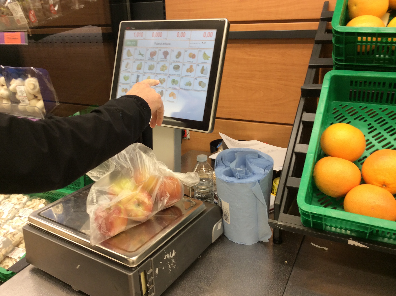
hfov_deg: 55.4
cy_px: 148
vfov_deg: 42.8
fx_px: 377
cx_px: 198
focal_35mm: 33
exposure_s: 1/24
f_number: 2.4
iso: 40
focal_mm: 3.3
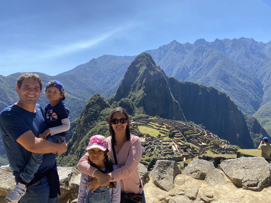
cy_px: 102
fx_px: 204
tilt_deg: -3.9
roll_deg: +4.0
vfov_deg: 53.1
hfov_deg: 67.3
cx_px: 136
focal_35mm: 26
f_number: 1.8
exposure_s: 1/1701
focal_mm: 4.25
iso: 32
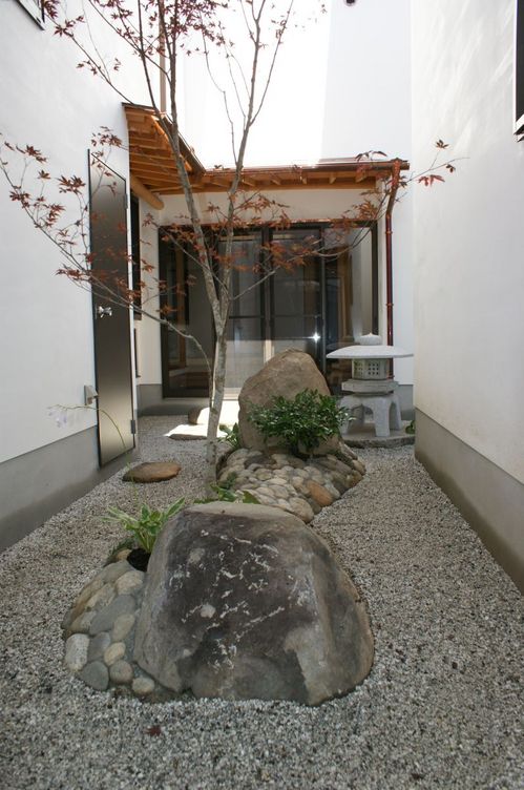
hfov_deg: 47.8
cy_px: 395
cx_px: 262
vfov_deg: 67.5
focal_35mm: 27
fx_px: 591
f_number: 4.5
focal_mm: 18
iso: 100
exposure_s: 1/160
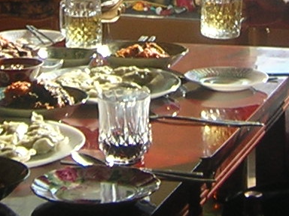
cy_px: -140
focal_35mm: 150
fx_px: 1252
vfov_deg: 9.5
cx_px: 156
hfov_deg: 13.2
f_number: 2.6
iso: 100
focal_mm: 4.7
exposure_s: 1/292
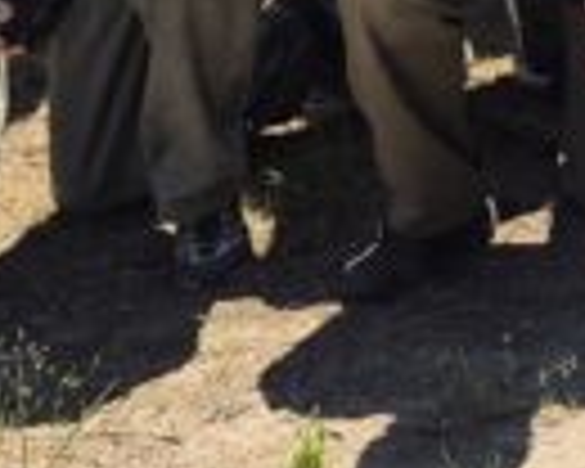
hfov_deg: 10.2
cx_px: 1116
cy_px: -806
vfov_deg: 7.8
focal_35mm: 177
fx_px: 3065
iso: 25
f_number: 1.8
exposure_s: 1/954
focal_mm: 5.4
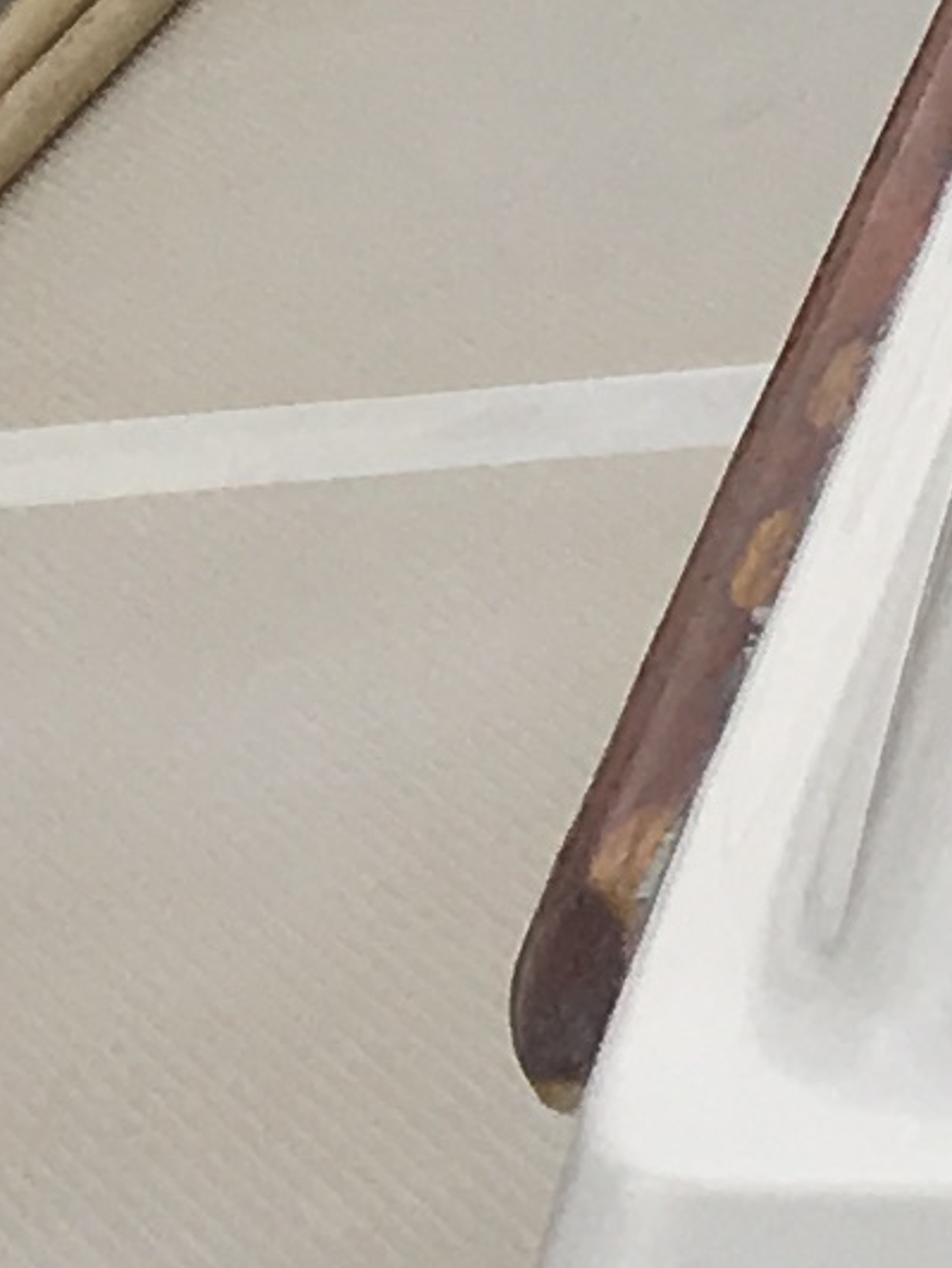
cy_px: -752
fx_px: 8057
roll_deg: +1.7
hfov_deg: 5.5
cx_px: 4307
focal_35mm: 220
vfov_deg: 8.7
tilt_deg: -14.7
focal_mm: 4.15
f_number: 2.2
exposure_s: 1/2079
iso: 25
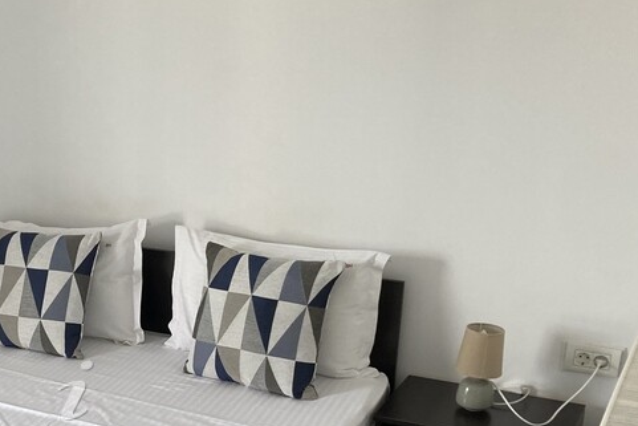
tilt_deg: -21.5
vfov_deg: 21.3
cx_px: 76
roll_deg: +2.0
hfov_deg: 31.0
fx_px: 1099
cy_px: 399
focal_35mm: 62
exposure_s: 1/121
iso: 64
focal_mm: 3.99
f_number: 1.8
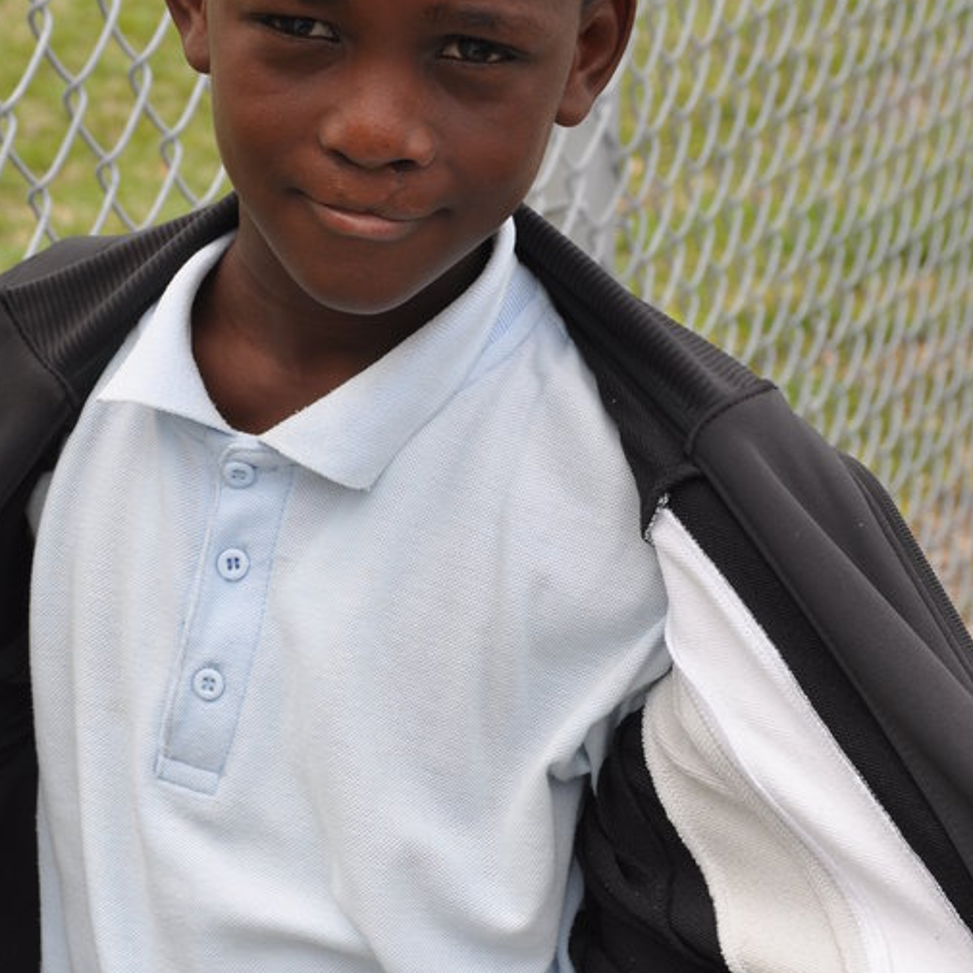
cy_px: 620
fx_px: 4102
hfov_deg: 13.5
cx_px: 335
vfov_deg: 13.5
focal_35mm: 129
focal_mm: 50
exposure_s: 1/250
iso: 200
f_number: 8
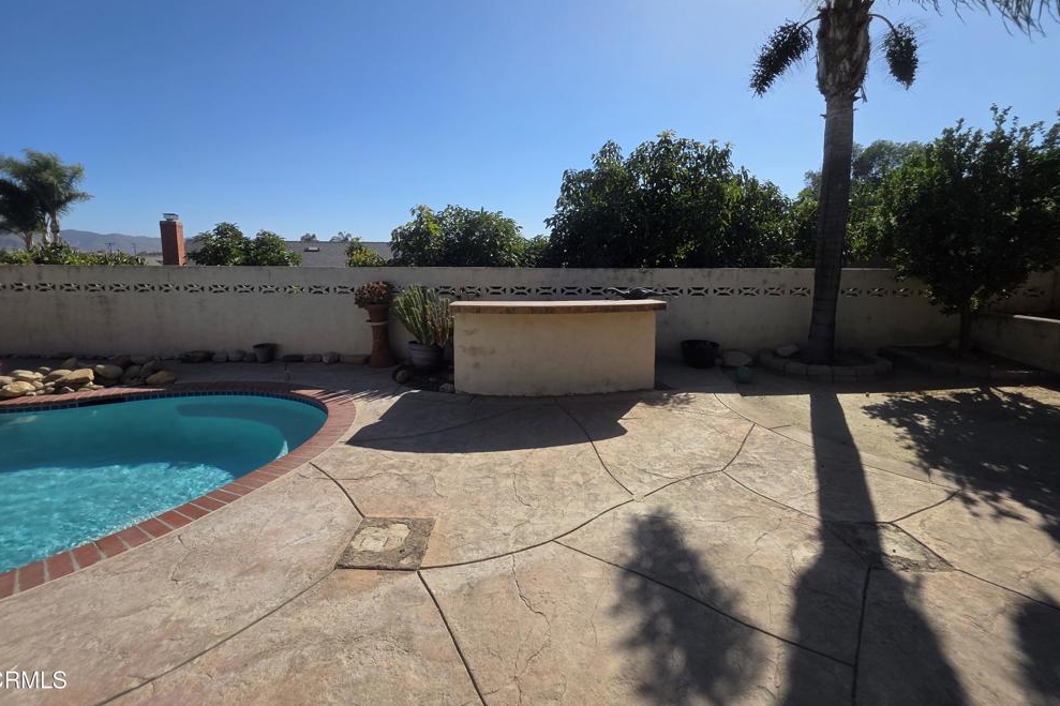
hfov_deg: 104.3
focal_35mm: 14
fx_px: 412
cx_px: 534
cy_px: 306
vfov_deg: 80.8
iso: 40
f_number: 1.9
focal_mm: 2.2
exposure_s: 1/2715
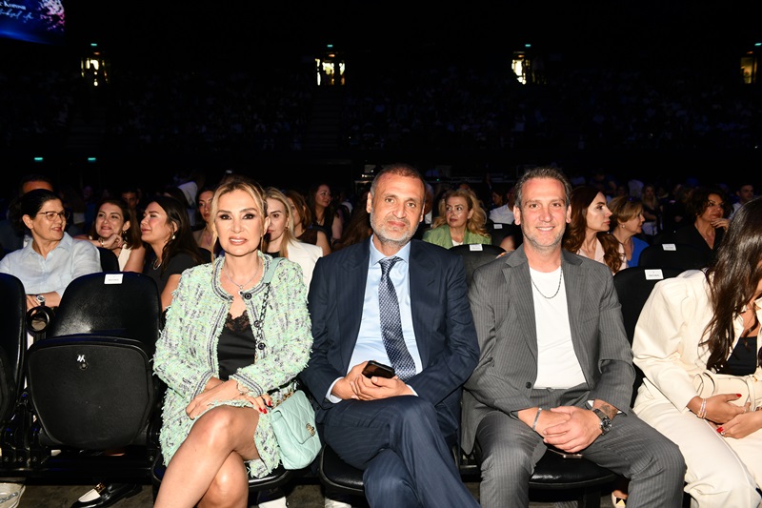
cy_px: 254
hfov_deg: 63.7
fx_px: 614
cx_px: 381
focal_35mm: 29
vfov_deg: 44.9
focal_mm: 29
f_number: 4.5
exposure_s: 1/60
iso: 160
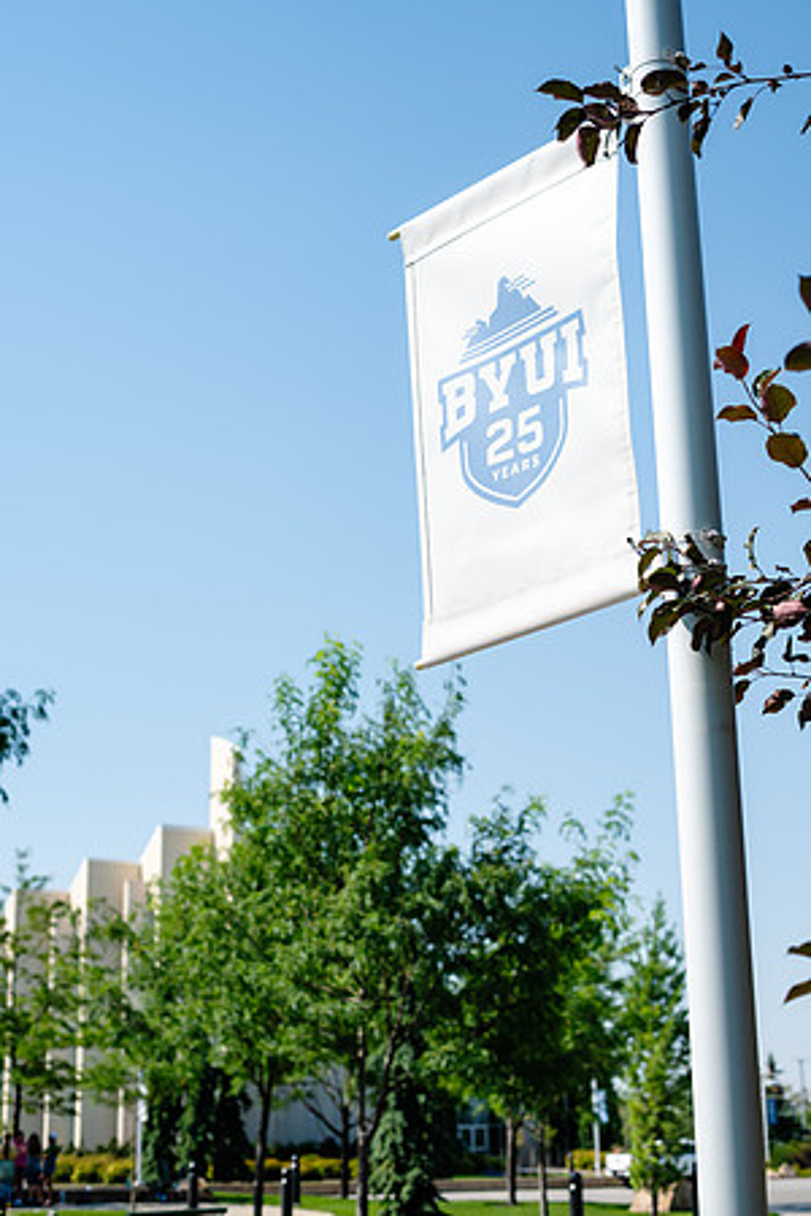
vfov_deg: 39.6
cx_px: 406
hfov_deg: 27.0
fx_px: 1689
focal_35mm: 50
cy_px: 608
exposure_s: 1/1000
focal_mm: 50
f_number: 3.5
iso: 100
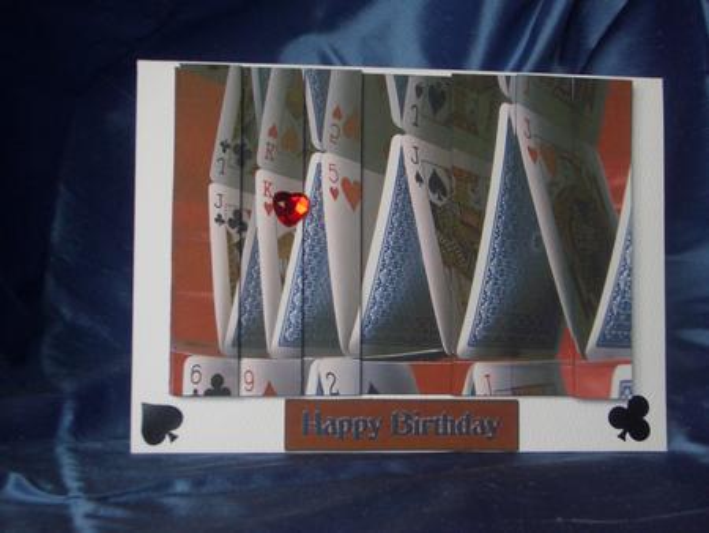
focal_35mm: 62
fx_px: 1271
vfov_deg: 23.7
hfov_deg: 31.2
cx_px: 354
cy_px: 266
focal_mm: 10.2
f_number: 3.5
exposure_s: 1/60
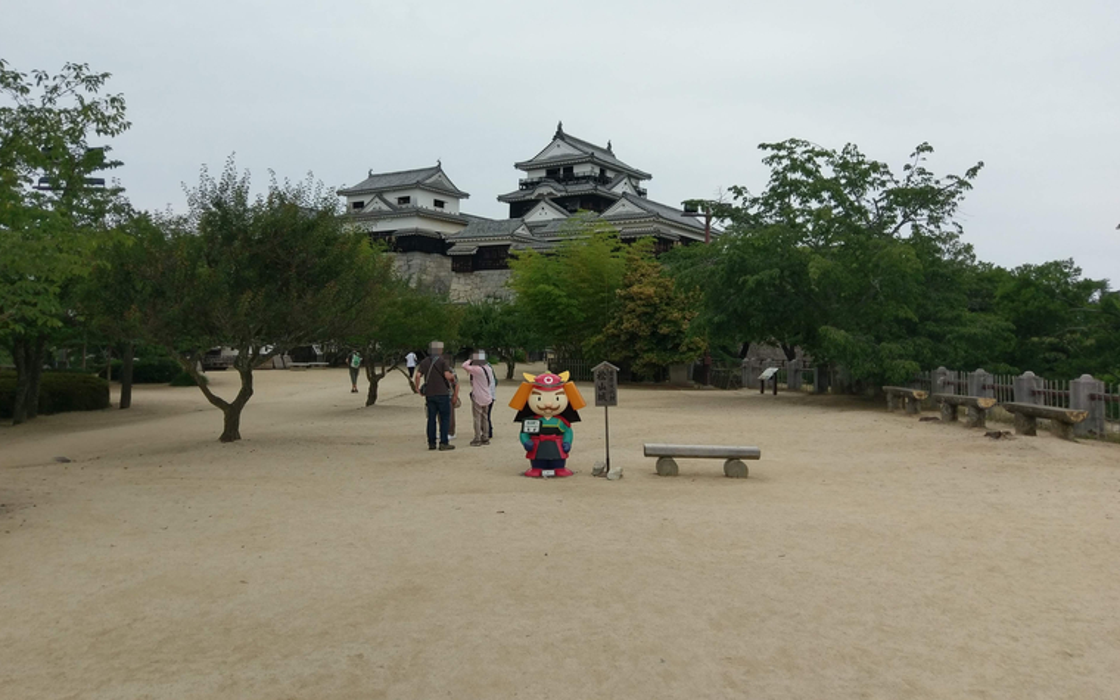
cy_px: 301
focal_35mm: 29
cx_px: 544
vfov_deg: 43.0
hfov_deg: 64.6
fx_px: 885
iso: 100
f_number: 1.8
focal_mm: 4.58
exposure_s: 1/3429
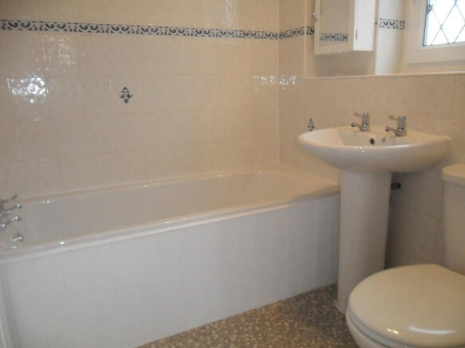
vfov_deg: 51.3
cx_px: 232
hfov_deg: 65.3
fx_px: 363
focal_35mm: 27
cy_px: 174
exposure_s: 1/45
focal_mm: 4.9
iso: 400
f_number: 3.5
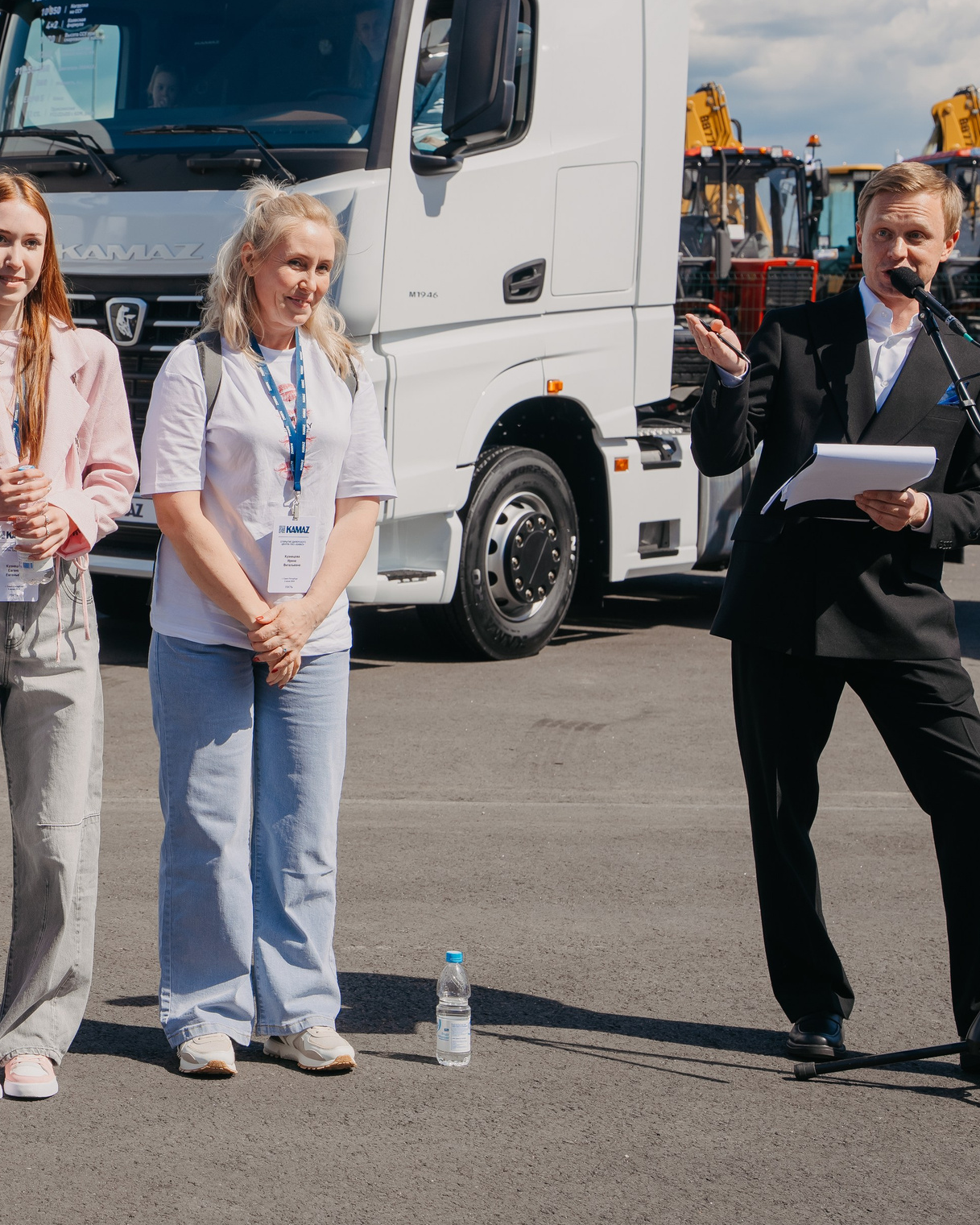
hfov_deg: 18.8
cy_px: 542
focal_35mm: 79
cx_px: -39
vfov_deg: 24.1
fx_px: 2864
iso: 100
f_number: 7.1
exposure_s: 1/400
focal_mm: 50
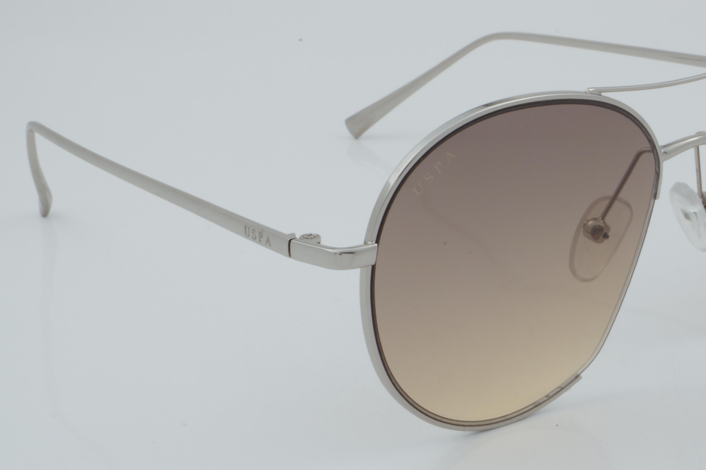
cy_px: 218
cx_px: 475
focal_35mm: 101
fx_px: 1981
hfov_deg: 20.1
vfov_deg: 13.6
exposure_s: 1/3
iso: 100
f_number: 32
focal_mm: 50
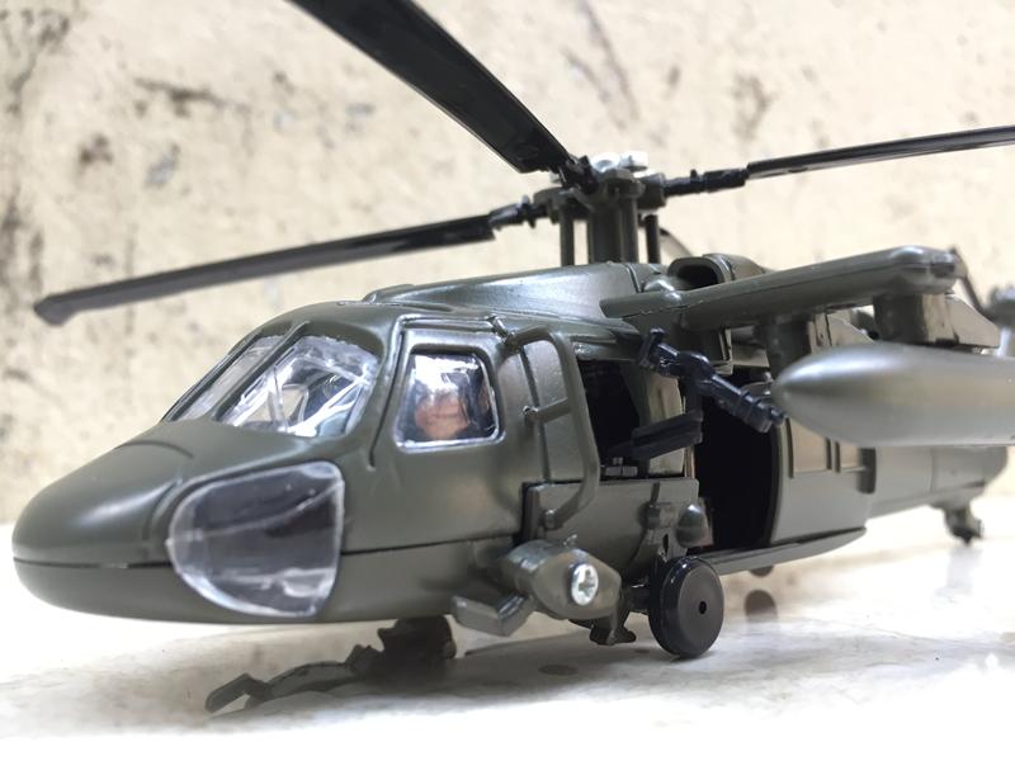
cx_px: 508
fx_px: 850
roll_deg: -1.6
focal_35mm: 29
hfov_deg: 61.7
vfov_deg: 48.2
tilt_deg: +4.1
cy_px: 380
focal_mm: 4.15
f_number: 2.2
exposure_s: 1/33
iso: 40
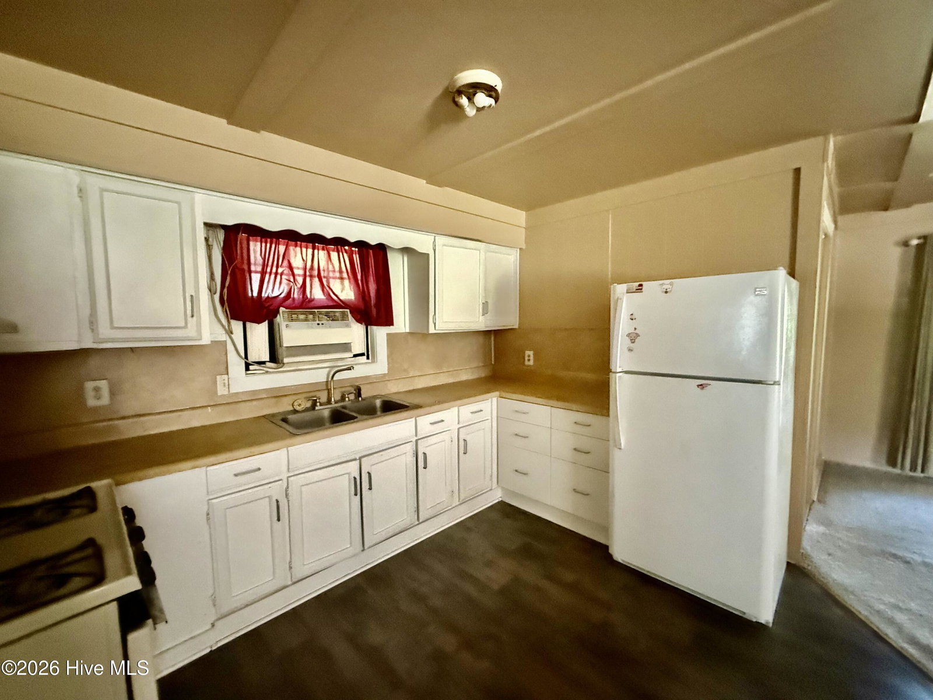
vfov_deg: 85.7
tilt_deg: -2.0
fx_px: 377
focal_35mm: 14
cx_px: 466
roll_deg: +1.0
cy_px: 350
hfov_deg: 102.1
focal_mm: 2.22
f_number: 2.2
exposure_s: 1/59
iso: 1250
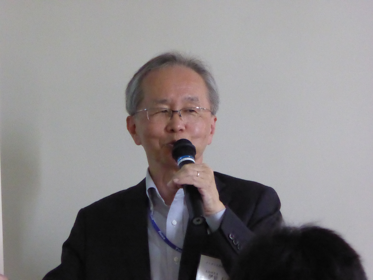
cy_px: 140
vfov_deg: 3.3
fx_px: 4784
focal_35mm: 444
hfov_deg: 4.5
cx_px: 186
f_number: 6
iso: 3200
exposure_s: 1/40
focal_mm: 71.7
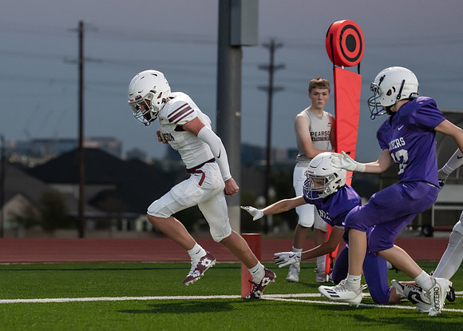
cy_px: 186
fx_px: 2369
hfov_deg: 11.1
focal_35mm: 180
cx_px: 116
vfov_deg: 8.0
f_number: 2.8
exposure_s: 1/1250
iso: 3200
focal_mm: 122
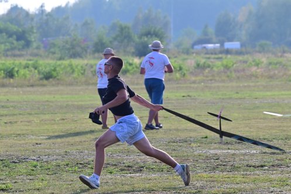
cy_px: 97
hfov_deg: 7.1
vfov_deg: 4.7
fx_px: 2345
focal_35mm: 290
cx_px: 146
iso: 1000
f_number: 11
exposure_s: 1/1250
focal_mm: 290
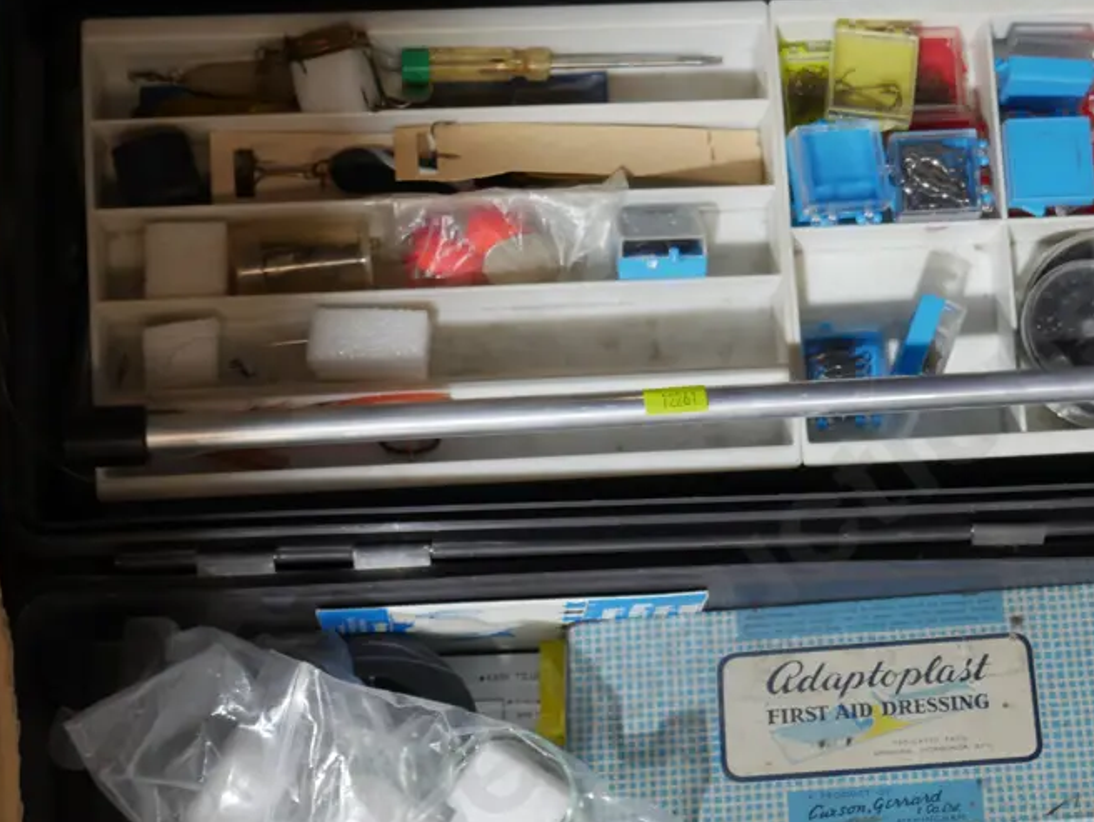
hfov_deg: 24.8
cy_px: 573
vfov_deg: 18.8
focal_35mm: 78
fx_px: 2467
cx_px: 762
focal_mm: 25
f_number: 5.3
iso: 1000
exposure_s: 1/60
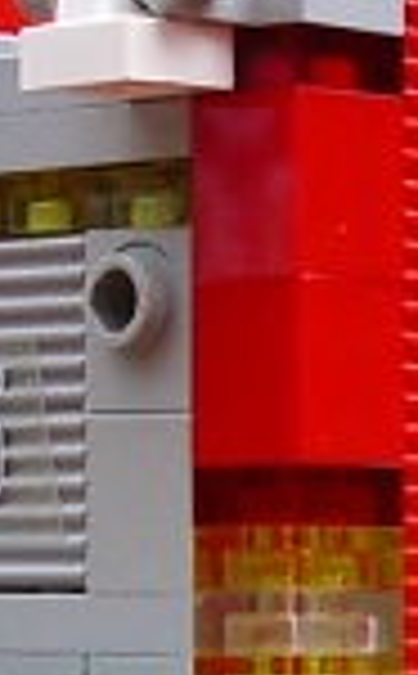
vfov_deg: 8.2
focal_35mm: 254
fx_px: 4657
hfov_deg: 5.1
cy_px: 684
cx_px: 706
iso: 100
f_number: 2.6
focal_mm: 5.8
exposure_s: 1/100
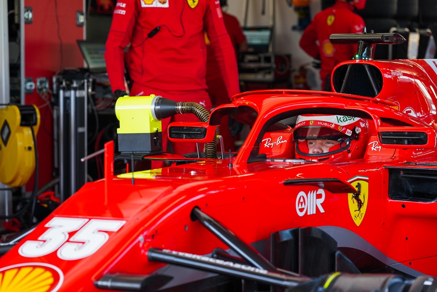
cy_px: 146
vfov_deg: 12.6
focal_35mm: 109
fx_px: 1323
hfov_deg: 18.8
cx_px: 218
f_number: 5
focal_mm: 109
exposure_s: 1/160
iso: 400
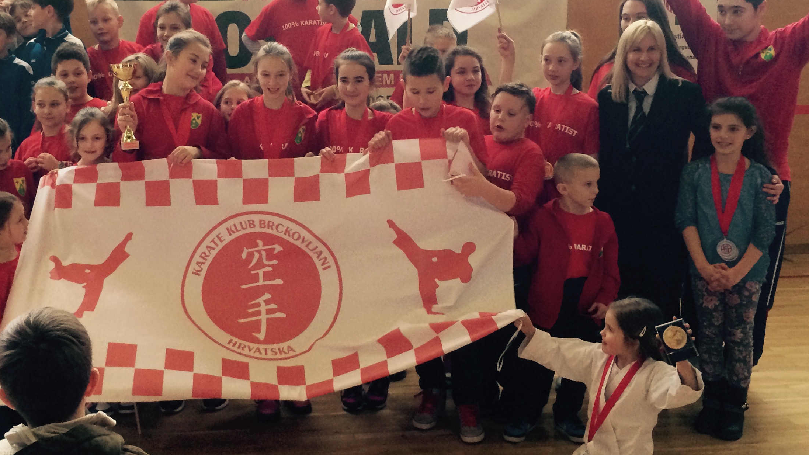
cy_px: 160
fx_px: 1008
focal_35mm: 47
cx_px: 300
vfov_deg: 25.3
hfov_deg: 43.4
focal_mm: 4.15
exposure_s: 1/30
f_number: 2.2
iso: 64
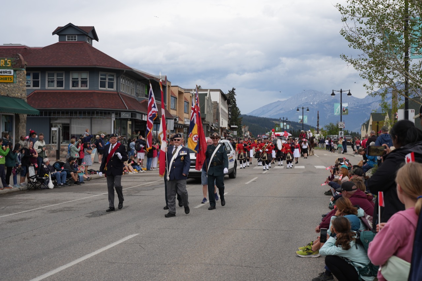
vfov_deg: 29.2
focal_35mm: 46
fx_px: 539
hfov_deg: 42.7
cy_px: 140
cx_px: 211
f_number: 7.1
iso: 100
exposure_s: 1/320
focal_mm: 46
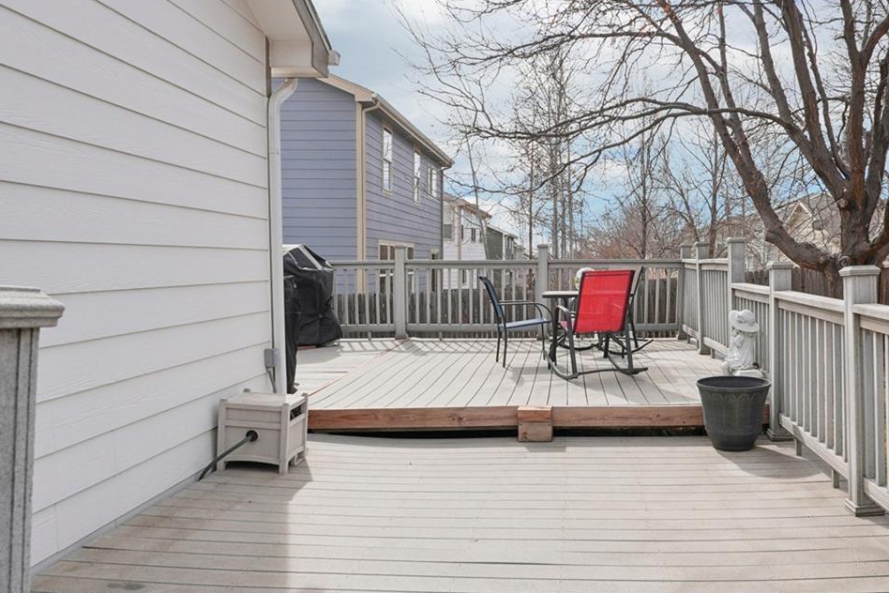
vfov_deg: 46.2
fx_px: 688
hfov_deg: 65.0
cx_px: 546
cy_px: 219
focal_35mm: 28
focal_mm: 11
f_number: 8
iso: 100
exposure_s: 1/500
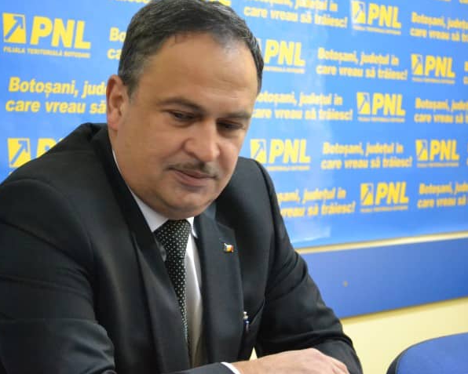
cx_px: 200
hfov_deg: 20.5
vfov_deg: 16.4
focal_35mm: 94
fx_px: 1296
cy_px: 187
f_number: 5.6
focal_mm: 55
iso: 3200
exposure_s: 1/25
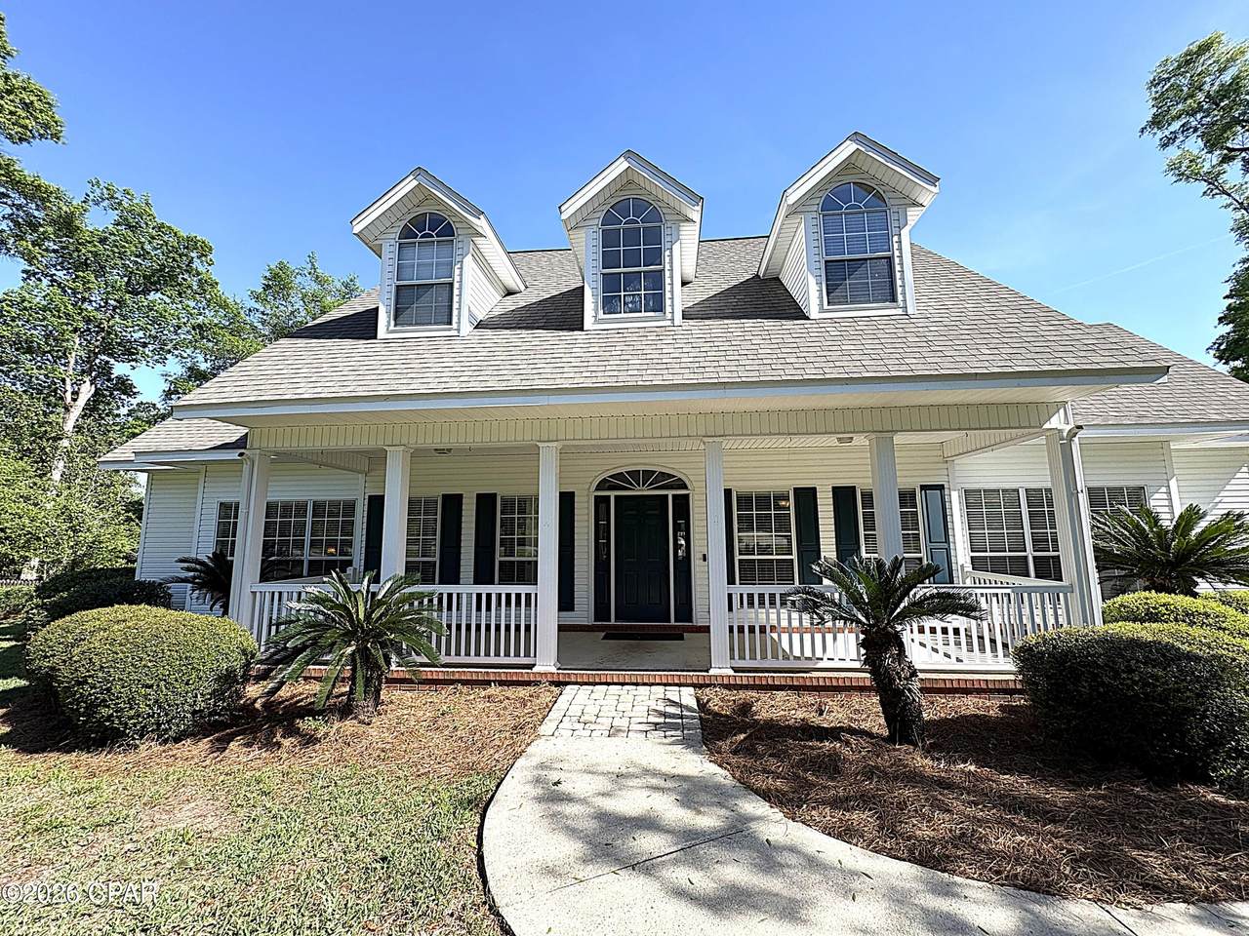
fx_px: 505
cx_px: 624
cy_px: 468
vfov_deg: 85.7
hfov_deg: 102.1
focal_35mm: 14
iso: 40
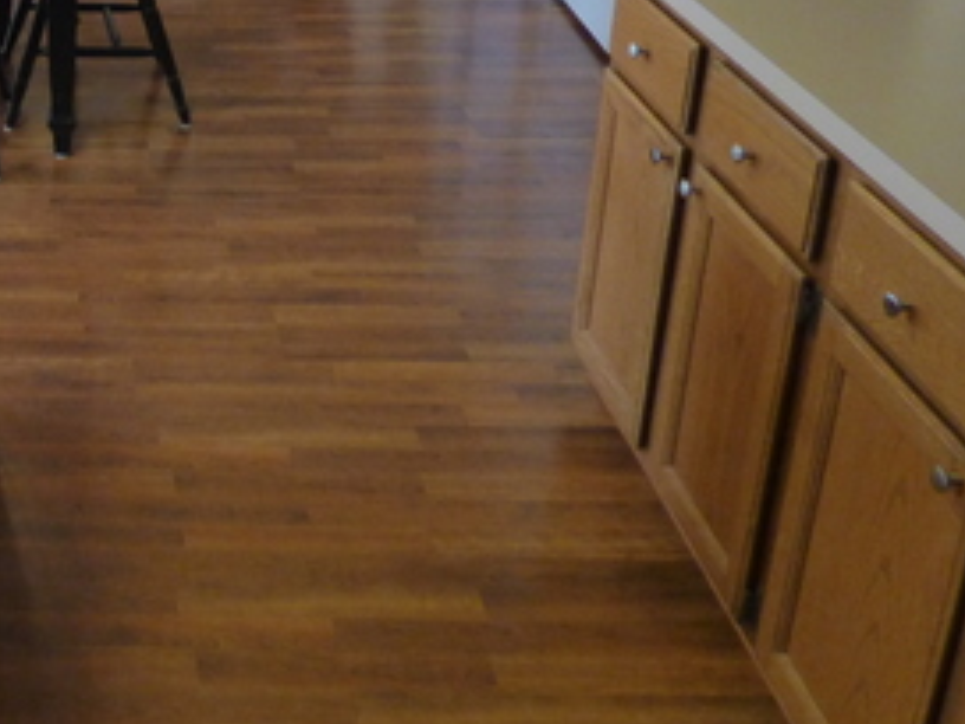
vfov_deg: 28.8
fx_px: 1310
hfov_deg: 36.3
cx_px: -7
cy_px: -11
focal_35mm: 47
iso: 400
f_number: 2.8
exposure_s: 1/50
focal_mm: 3.58
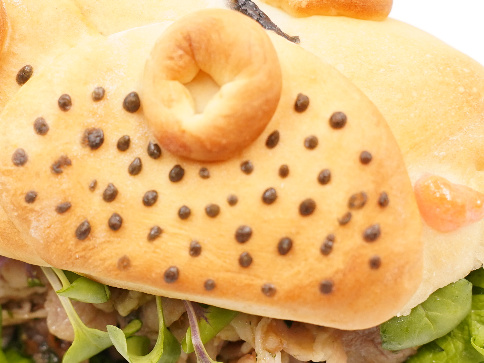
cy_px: 200
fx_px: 1035
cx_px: 152
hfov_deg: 26.1
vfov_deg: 19.9
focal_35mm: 74
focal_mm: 28
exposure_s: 1/320
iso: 1600
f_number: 4.5
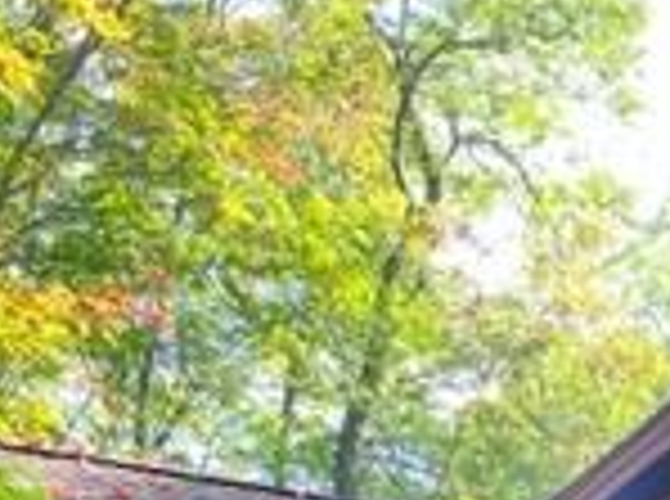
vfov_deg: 11.6
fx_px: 2163
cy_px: 1063
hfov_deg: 16.2
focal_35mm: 112
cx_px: 980
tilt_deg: +4.0
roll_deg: +0.6
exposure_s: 1/166
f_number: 1.5
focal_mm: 5.7
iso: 64
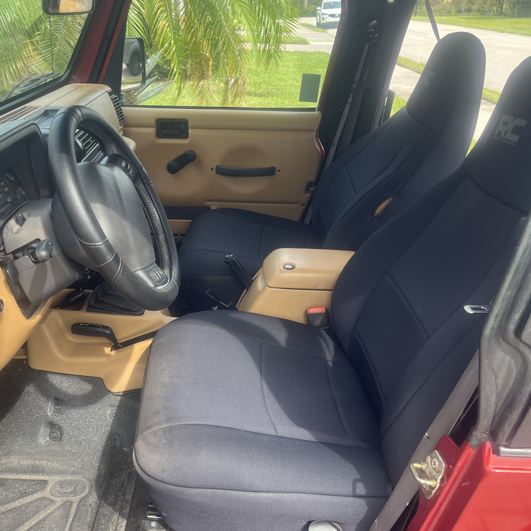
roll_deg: -0.3
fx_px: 538
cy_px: 267
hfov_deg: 52.2
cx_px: 211
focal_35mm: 31
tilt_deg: -24.8
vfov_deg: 52.5
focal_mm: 5.1
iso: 40
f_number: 1.6
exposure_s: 1/273
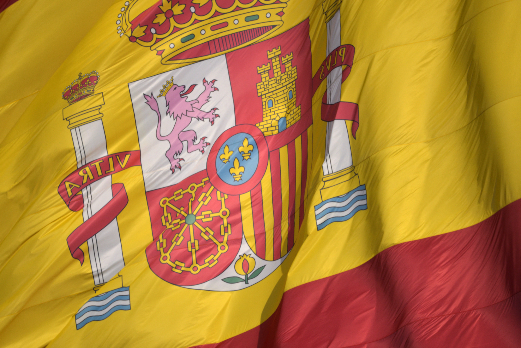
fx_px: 9438
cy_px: 159
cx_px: 248
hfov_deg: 3.2
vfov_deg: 2.1
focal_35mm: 652
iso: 200
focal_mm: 500
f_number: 8
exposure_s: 1/1000
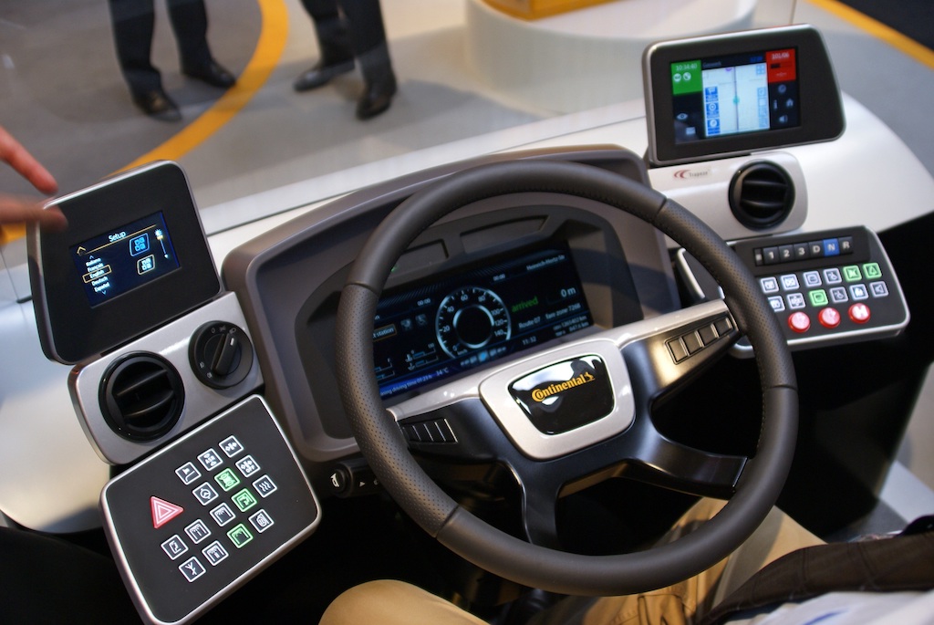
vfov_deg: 37.0
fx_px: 935
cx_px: 467
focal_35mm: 36
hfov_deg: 53.1
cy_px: 312
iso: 400
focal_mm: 24
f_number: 3.5
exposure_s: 1/40
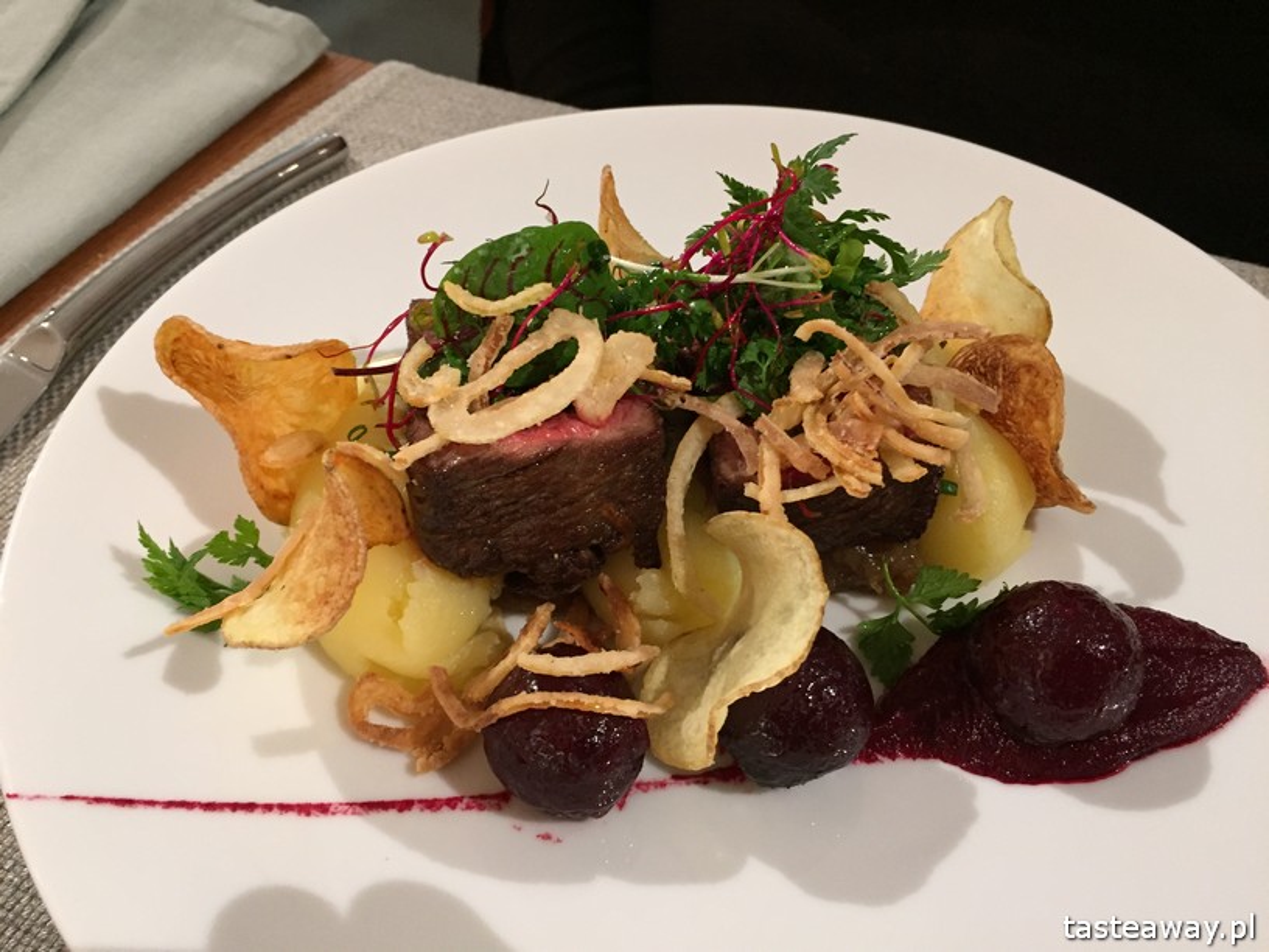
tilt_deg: -47.2
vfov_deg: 48.2
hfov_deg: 61.7
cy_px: 476
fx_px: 1063
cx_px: 634
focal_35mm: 29
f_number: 2.2
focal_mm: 4.15
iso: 250
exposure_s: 1/33
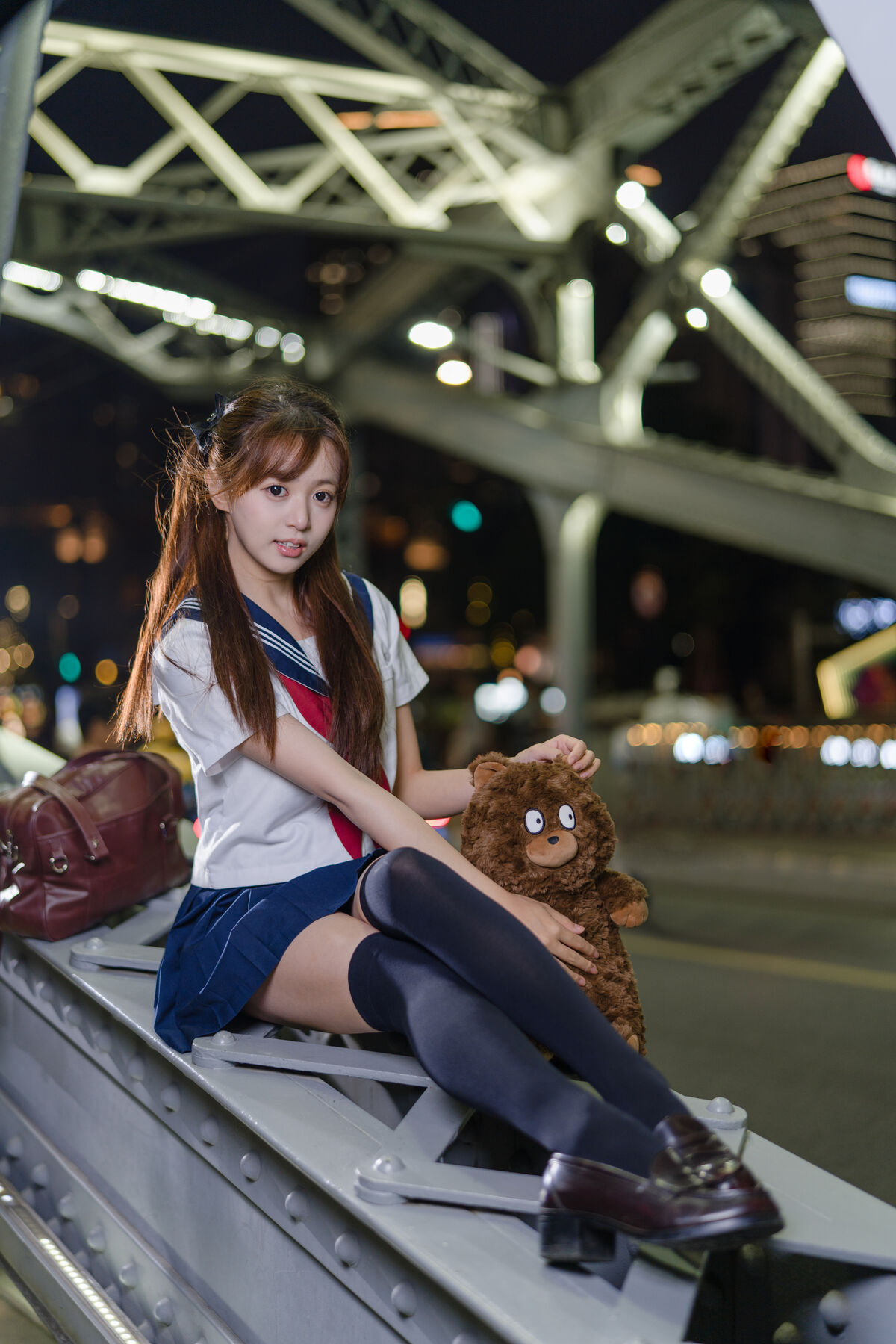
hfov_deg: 27.0
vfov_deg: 39.6
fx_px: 1866
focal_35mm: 50
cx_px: 448
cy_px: 672
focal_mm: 50
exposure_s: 1/160
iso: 250
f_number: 1.4
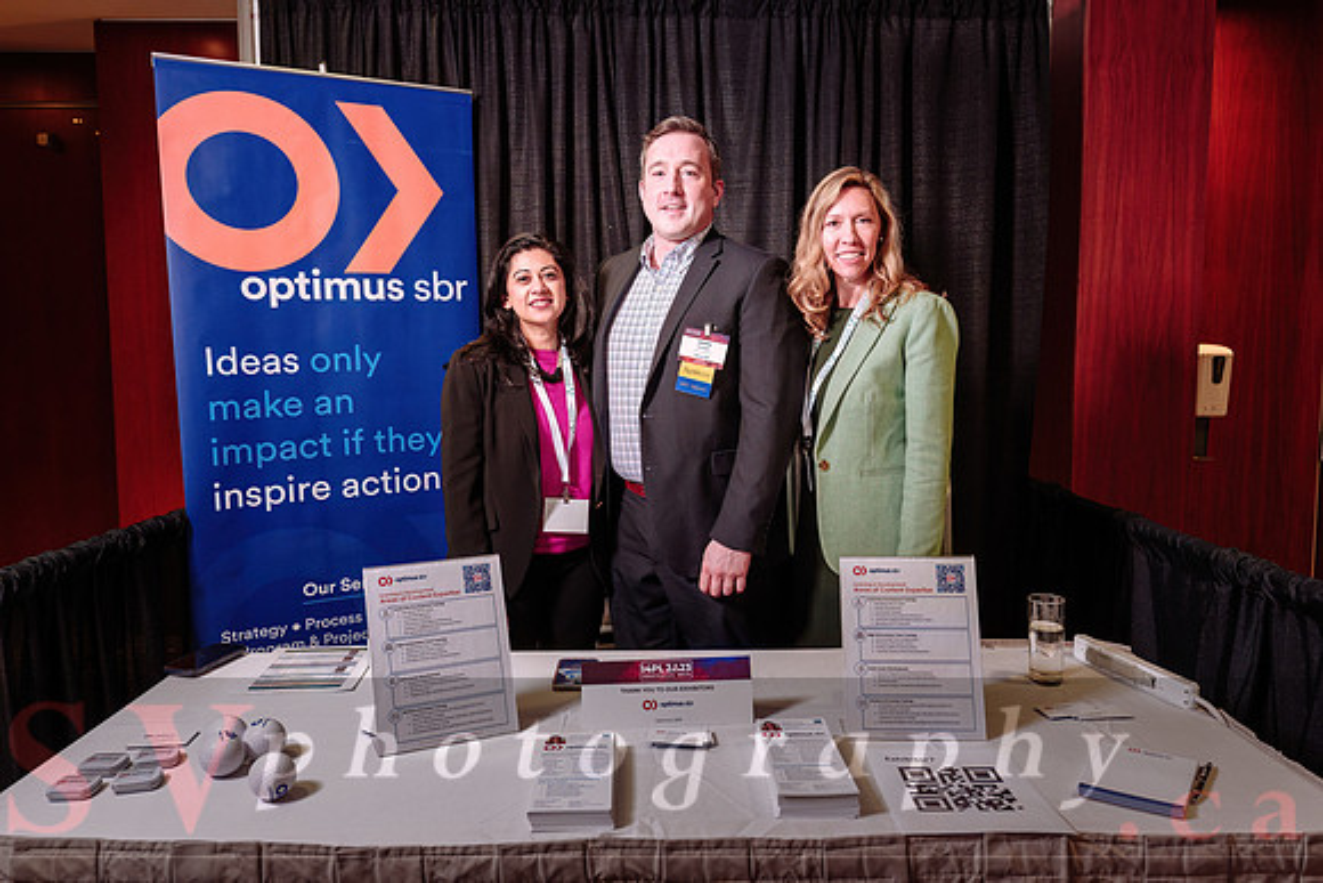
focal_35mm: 26
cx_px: 662
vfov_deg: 49.6
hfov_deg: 69.4
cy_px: 442
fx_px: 956
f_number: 4.5
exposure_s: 1/60
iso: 1000
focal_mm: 26
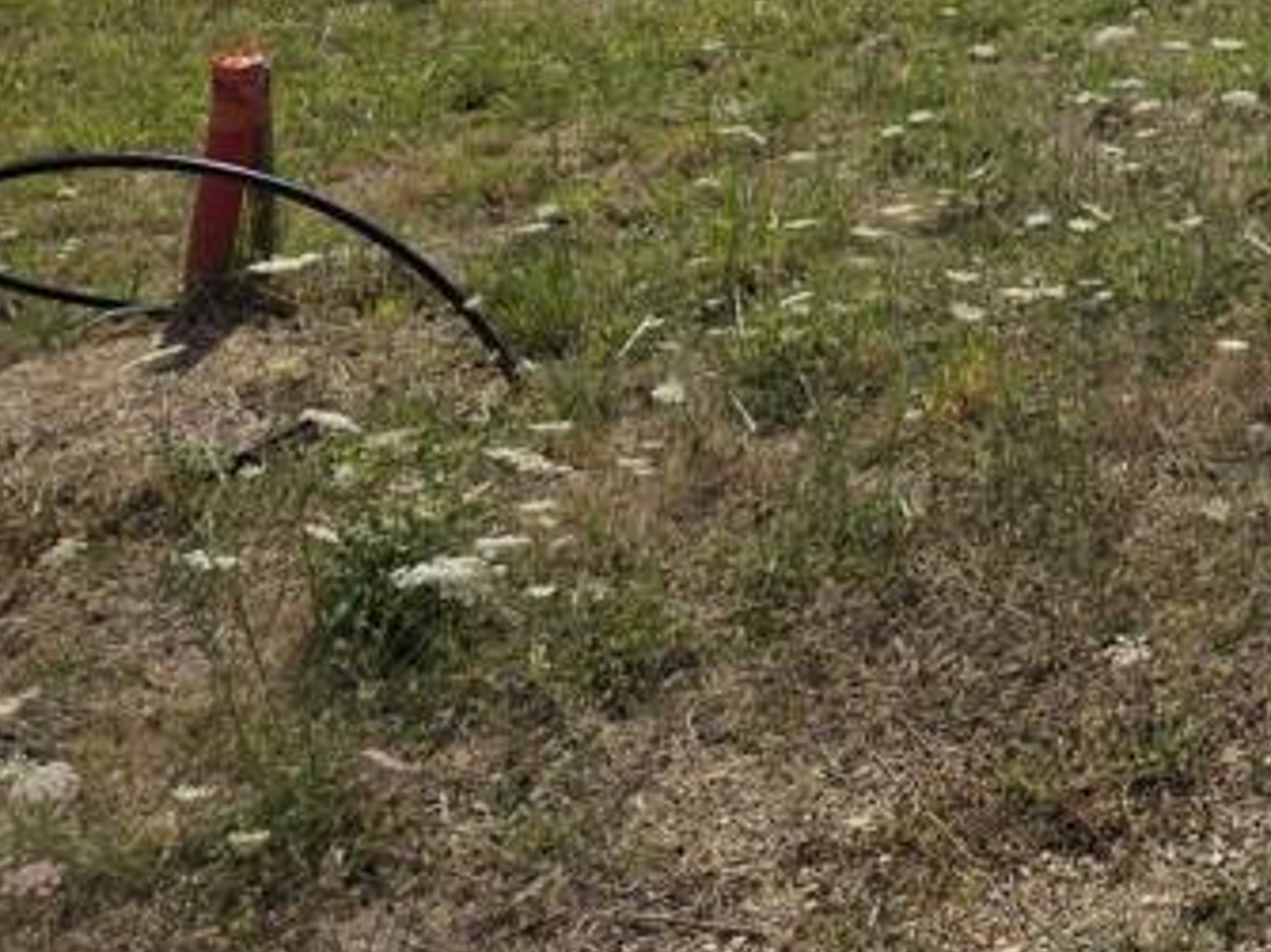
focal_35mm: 55
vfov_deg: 24.4
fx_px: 2019
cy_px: -140
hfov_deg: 30.0
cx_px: 1514
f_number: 1.7
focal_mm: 6.3
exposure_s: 1/7944
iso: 64
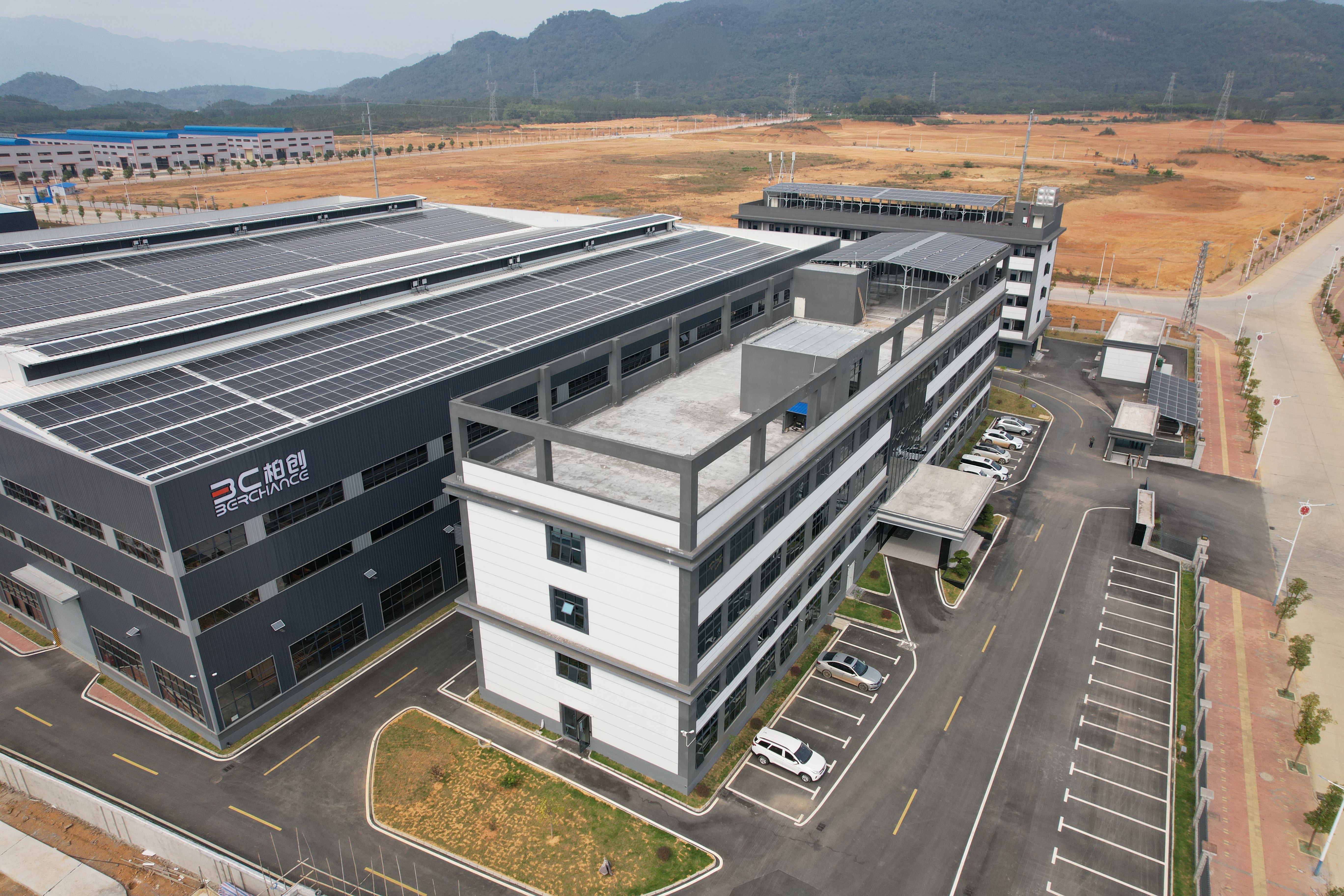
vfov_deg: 57.2
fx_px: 821
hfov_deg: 78.6
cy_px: 448
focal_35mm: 22
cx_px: 672
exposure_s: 1/500
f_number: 2.8
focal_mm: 8.38
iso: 130
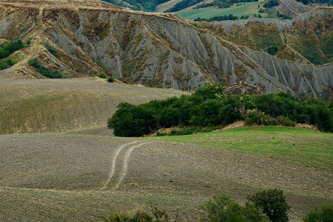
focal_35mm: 196
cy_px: 56
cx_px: 102
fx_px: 1813
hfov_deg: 10.5
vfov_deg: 7.0
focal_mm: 130
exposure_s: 1/500
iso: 640
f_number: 6.3
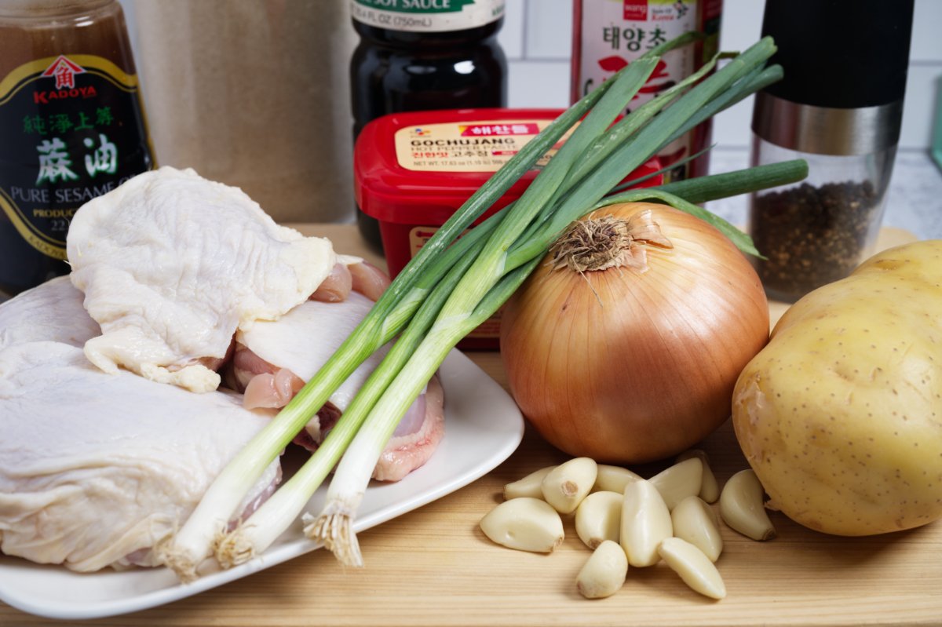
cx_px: 471
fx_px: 1334
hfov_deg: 38.9
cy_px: 314
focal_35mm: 51
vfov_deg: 26.5
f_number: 8
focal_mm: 51
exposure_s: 1/200
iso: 200
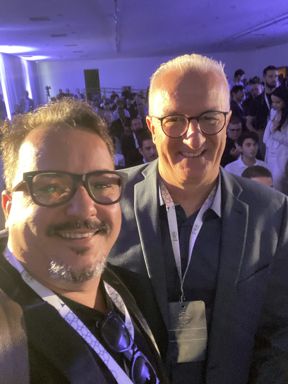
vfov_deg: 60.0
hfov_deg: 46.8
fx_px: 333
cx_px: 144
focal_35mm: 30
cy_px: 192
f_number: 2.2
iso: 640
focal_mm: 2.71
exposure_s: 1/17
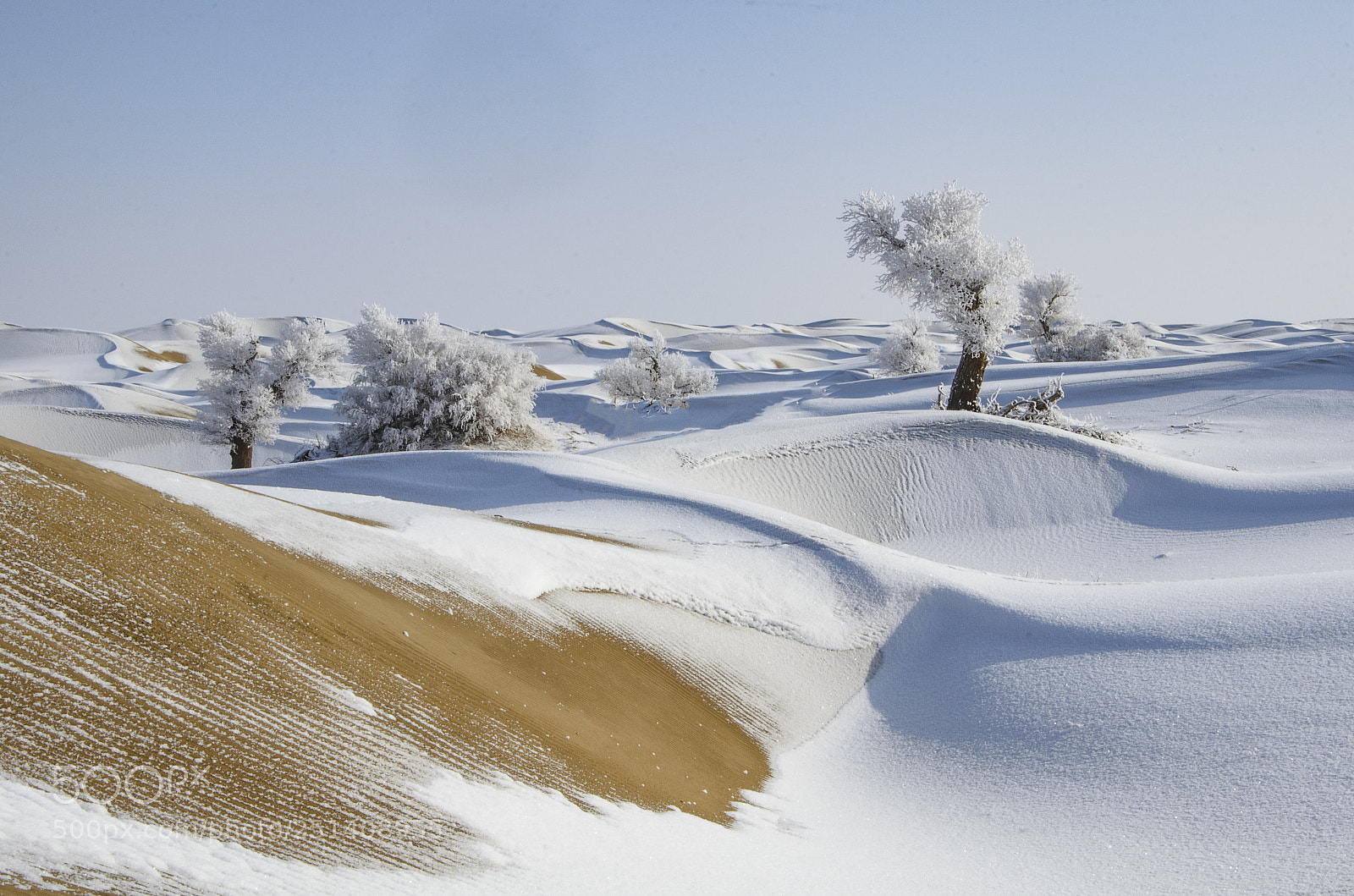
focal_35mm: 60
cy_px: 448
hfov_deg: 33.5
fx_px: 2252
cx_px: 677
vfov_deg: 22.5
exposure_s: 1/50
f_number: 29
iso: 100
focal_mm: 40
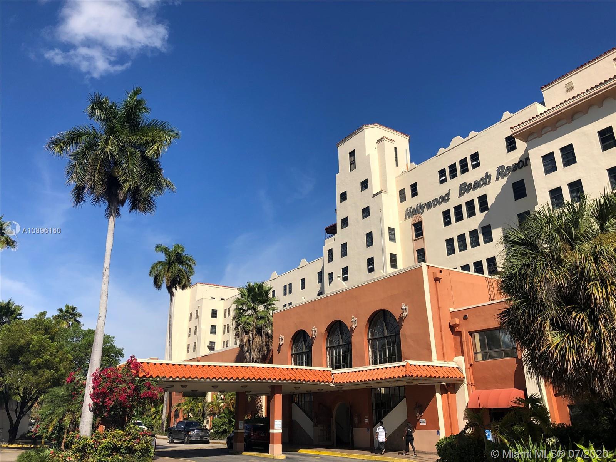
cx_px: 308
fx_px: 498
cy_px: 231
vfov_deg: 49.7
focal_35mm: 28
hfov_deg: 63.4
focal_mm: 4
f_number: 1.8
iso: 20
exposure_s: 1/2558
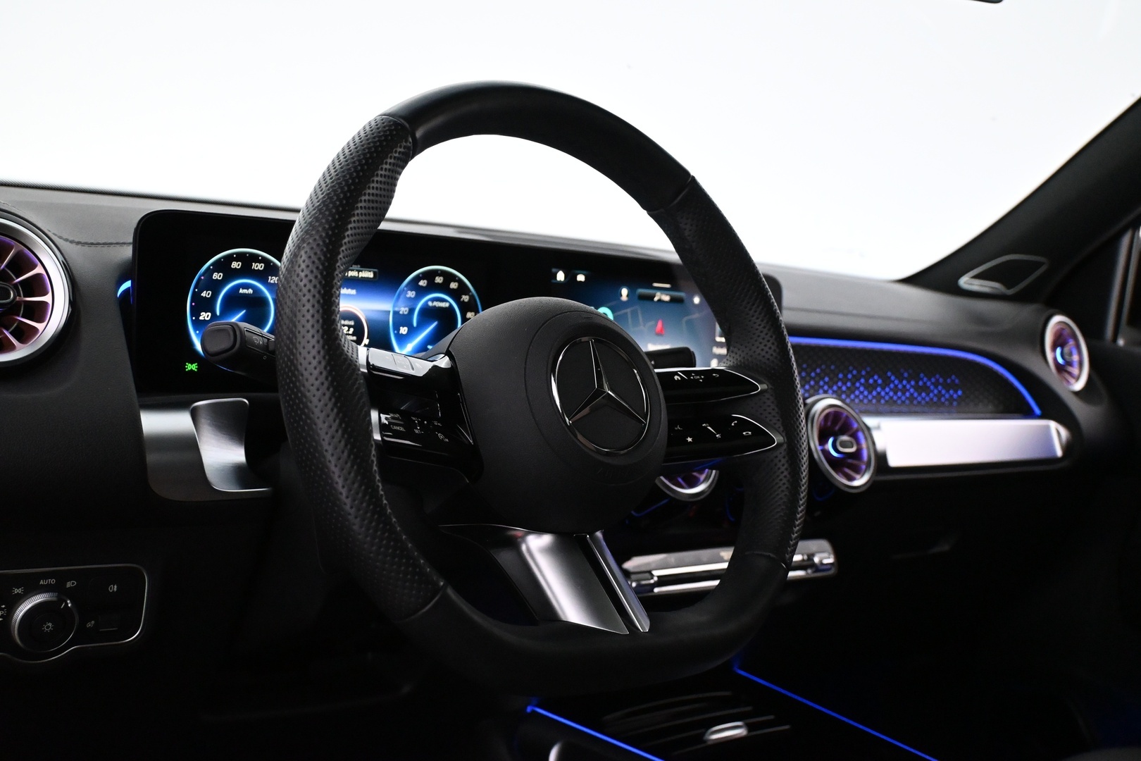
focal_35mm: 41
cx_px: 570
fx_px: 1307
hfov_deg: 47.2
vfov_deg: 32.4
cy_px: 380
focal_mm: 27.5
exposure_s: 1/60
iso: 5000
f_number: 4.5
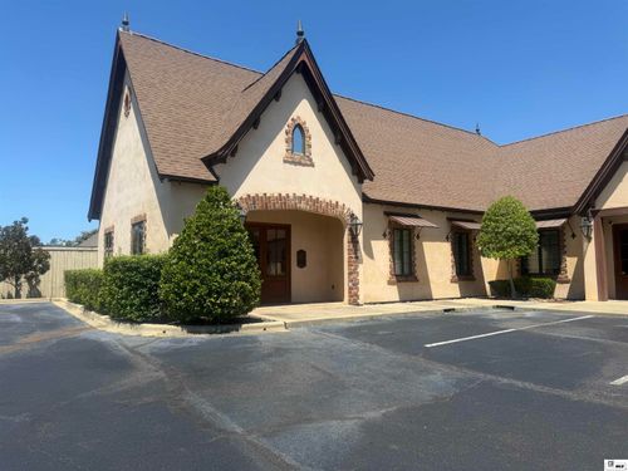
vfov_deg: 56.8
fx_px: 435
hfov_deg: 71.6
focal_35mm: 24
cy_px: 236
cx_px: 314
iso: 80
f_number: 1.78
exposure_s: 1/4167
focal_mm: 6.76
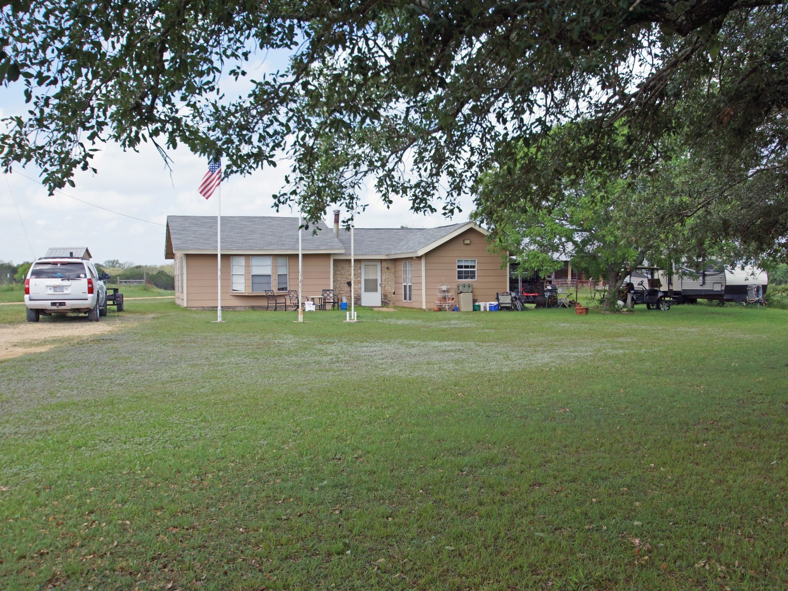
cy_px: 293
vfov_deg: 36.0
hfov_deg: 46.6
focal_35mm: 40
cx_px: 455
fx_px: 911
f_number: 5.6
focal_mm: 24
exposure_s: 1/250
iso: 100
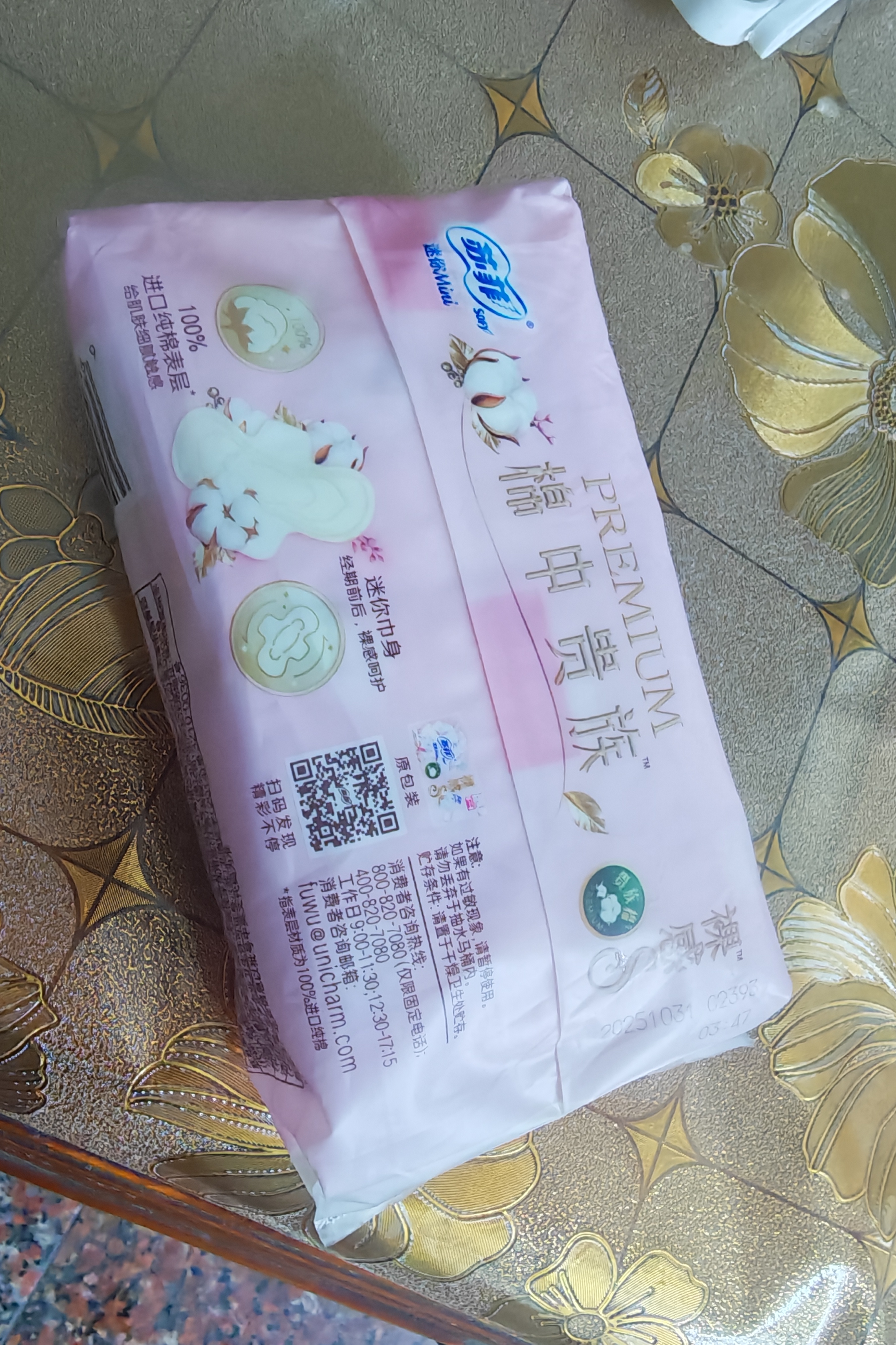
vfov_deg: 71.5
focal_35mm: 25
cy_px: 673
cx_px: 441
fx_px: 933
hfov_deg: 51.3
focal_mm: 1.82
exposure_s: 1/25
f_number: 2
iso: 320
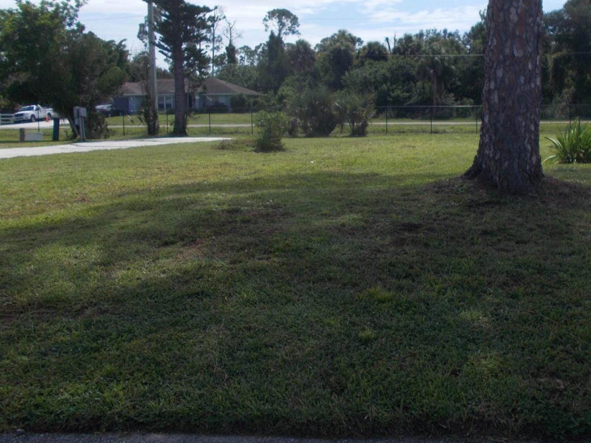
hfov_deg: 47.0
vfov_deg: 36.4
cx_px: 402
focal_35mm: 39
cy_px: 143
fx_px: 666
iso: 80
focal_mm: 4.6
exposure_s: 1/160
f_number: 8
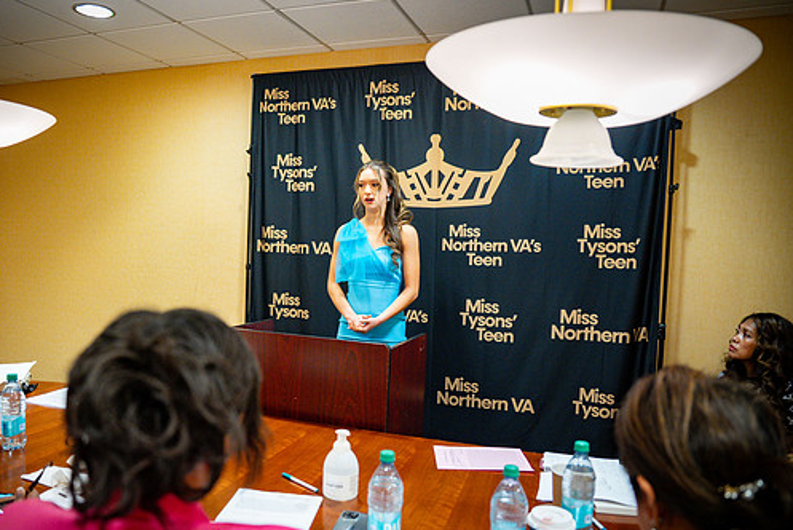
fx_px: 617
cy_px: 280
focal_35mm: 28
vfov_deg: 46.4
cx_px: 340
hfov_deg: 65.1
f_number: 2.8
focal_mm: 24
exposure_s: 1/125
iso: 1600
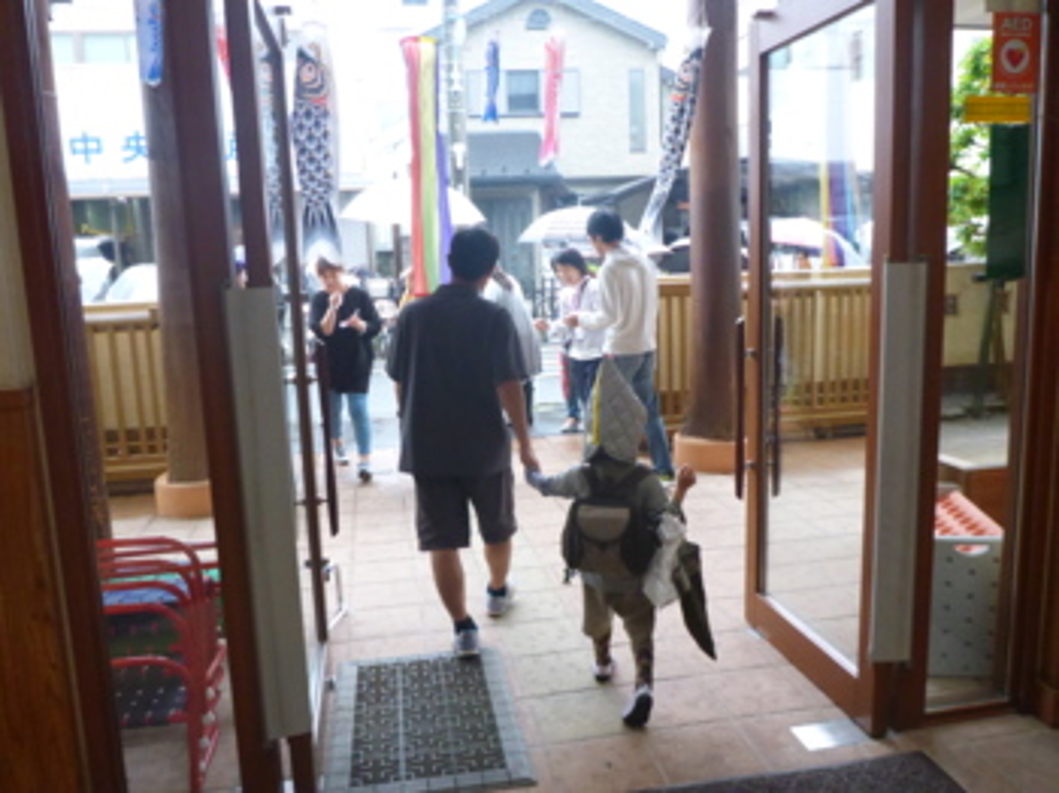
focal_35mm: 28
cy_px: 396
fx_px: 856
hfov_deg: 63.5
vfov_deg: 49.7
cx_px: 530
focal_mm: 4.9
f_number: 3.3
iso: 800
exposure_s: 1/200
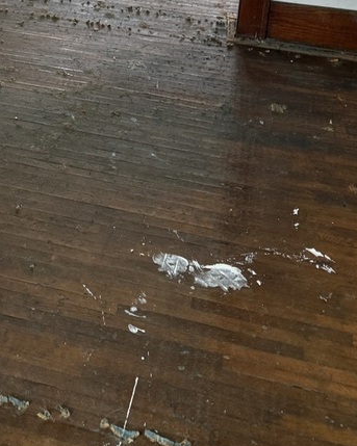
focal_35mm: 59
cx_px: 37
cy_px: -96
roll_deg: -1.0
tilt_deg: -18.9
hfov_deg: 25.0
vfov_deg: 27.8
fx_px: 780
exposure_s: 1/60
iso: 200
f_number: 1.78
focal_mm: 6.76
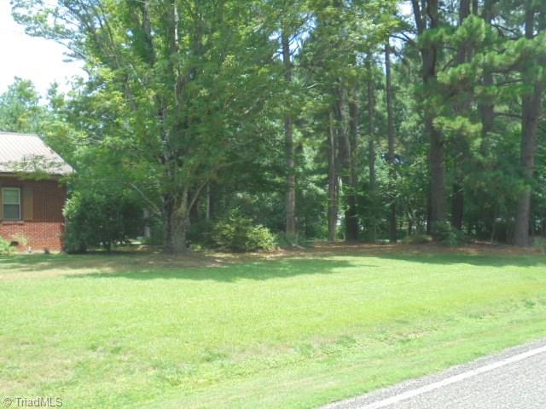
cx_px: 273
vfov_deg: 37.7
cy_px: 204
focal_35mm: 38
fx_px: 599
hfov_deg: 49.0
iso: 100
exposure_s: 1/160
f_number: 4.2
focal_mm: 6.9
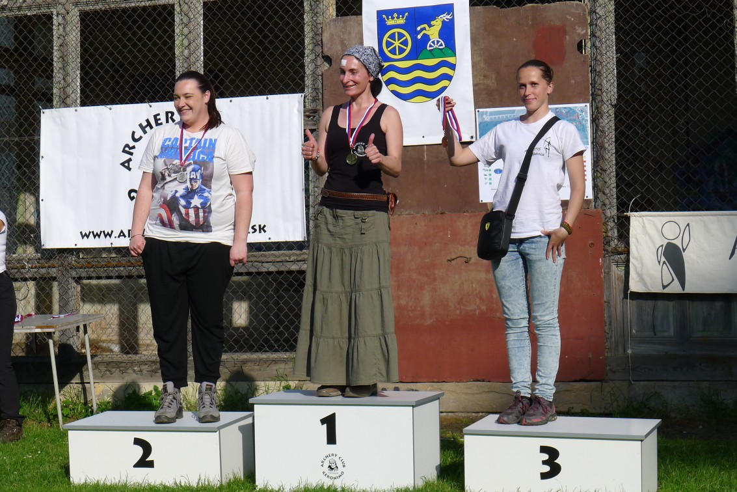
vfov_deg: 17.1
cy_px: 246
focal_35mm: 80
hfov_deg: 25.4
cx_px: 368
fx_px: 1638
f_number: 4
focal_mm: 17.1
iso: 80
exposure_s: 1/1000
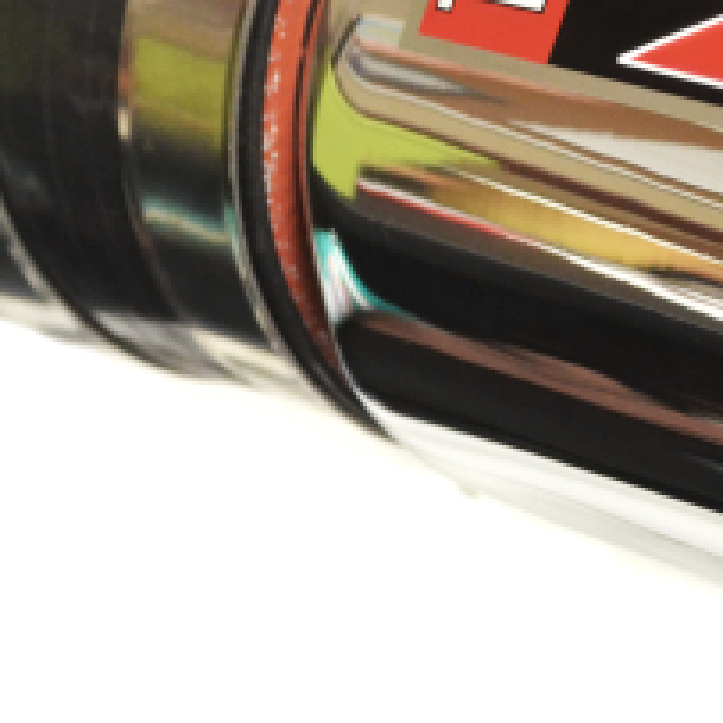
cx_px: 762
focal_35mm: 201
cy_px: -53
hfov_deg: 8.6
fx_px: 4750
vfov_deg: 8.6
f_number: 6.7
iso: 1250
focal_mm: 40
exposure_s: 1/45
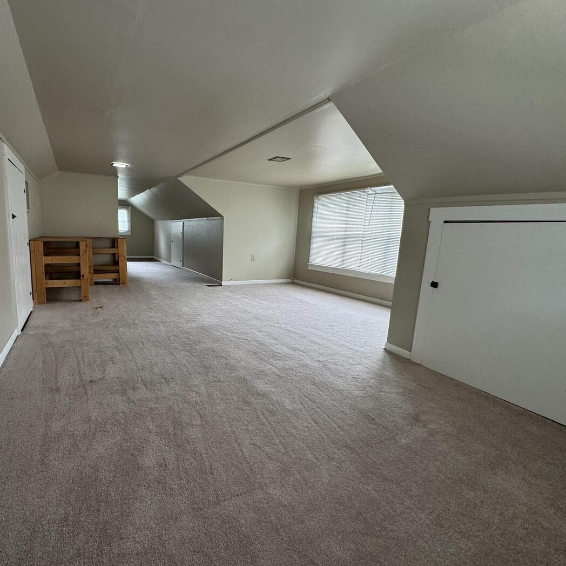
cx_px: 228
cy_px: 288
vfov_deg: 84.0
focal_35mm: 17
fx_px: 314
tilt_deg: -10.7
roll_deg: -1.9
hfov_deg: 83.0
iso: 160
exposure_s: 1/60
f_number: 2.2
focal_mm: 2.22
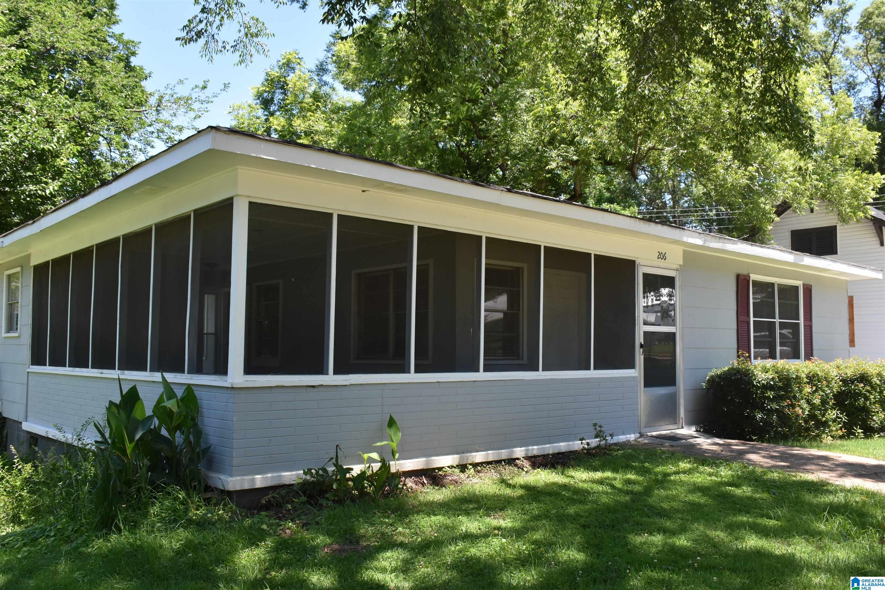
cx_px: 442
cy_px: 295
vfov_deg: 40.0
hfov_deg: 57.2
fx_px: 811
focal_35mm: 33
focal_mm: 22
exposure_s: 1/500
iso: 720
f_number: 8
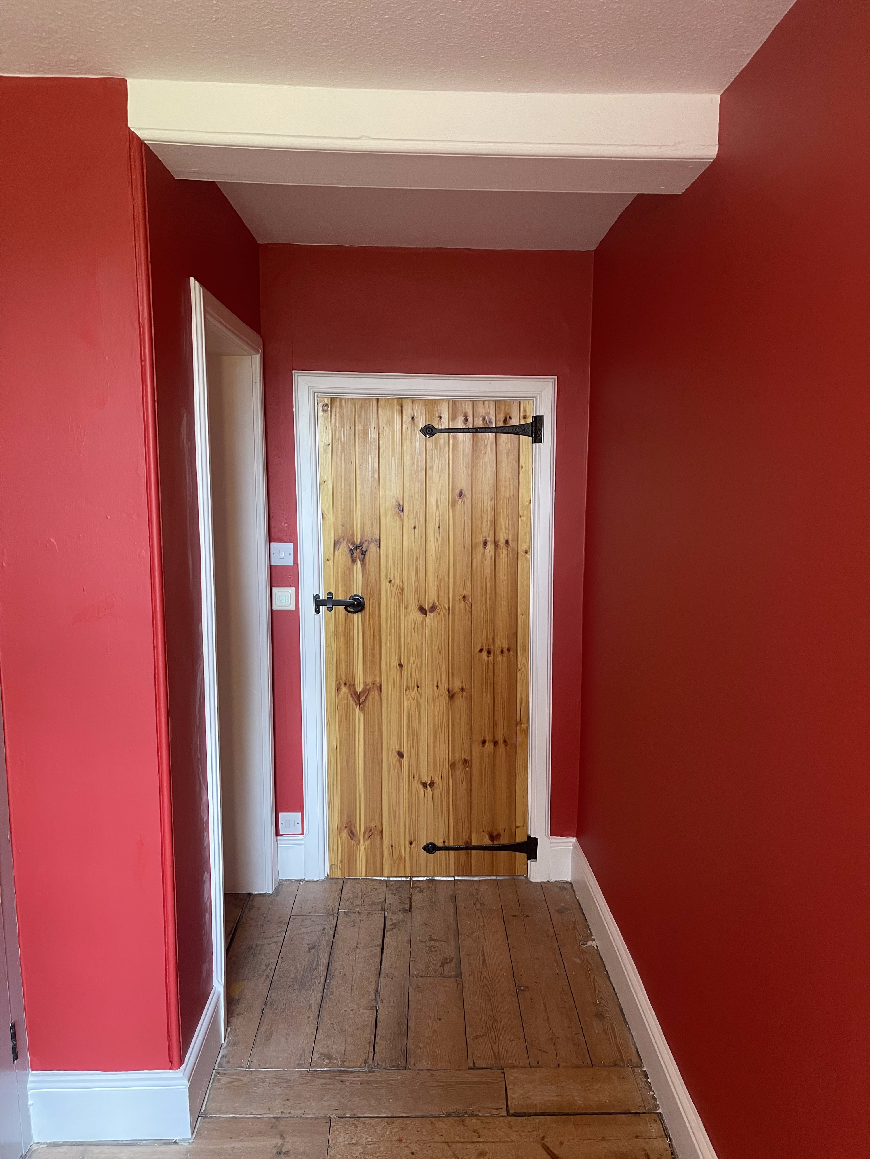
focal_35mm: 26
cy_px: 580
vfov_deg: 67.3
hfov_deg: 53.1
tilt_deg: -5.7
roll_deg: +0.7
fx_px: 871
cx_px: 435
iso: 200
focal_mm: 5.1
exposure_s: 1/50
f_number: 1.6
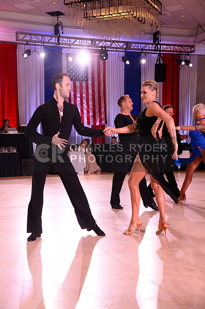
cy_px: 154
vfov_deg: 38.2
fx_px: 445
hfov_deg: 25.9
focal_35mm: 52
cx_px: 102
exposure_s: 1/250
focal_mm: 52
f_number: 5.6
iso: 2500
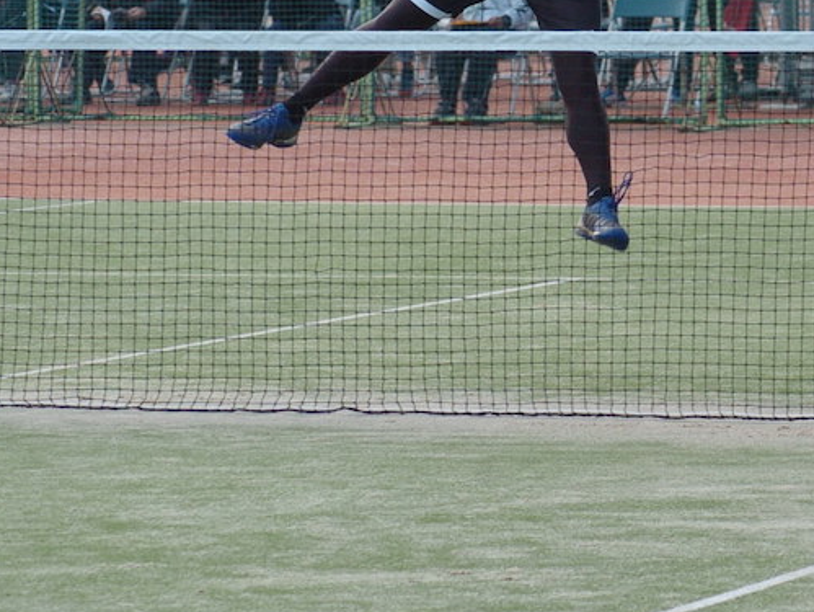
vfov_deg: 4.9
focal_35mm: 303
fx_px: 7129
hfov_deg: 6.5
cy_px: 92
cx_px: 692
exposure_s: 1/500
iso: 400
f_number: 6
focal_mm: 105
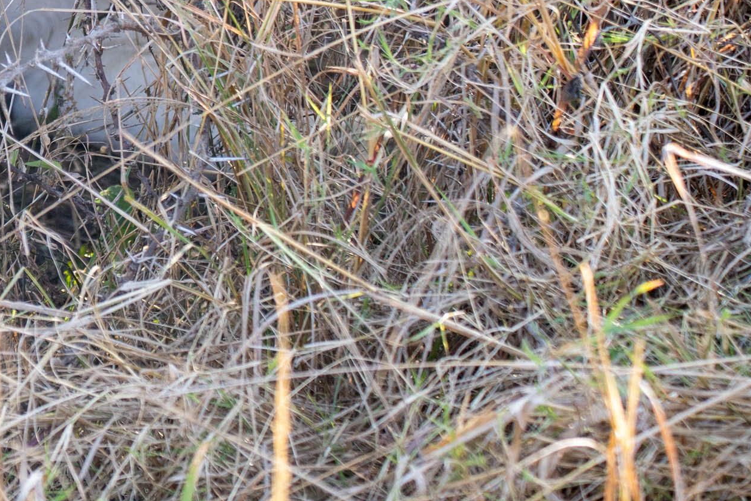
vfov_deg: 5.5
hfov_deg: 8.0
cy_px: -131
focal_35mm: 250
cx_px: -452
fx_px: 5215
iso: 250
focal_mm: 64
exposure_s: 1/320
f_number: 3.5
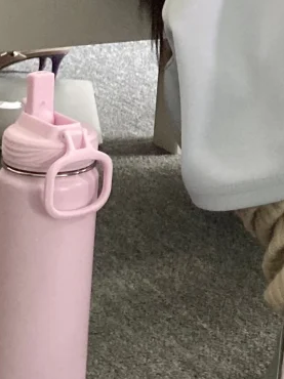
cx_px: 396
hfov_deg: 13.0
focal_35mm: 109
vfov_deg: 17.8
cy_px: 41
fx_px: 1194
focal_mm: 3.99
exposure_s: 1/59
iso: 320
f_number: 1.8
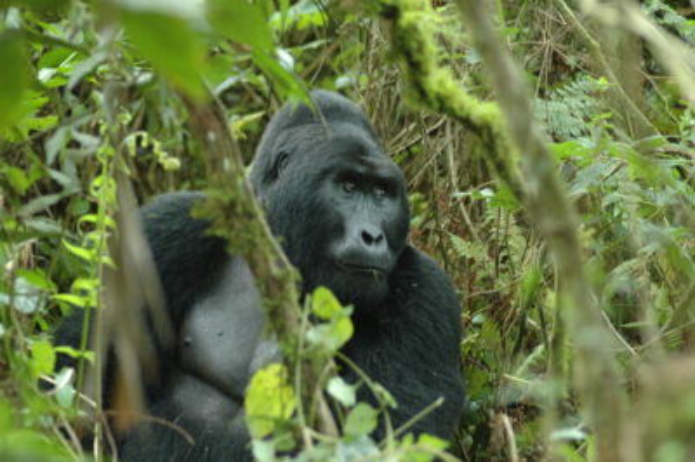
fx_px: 3530
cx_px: 348
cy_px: 231
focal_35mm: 183
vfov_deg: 7.5
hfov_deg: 11.2
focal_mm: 122
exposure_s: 1/40
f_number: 4.2
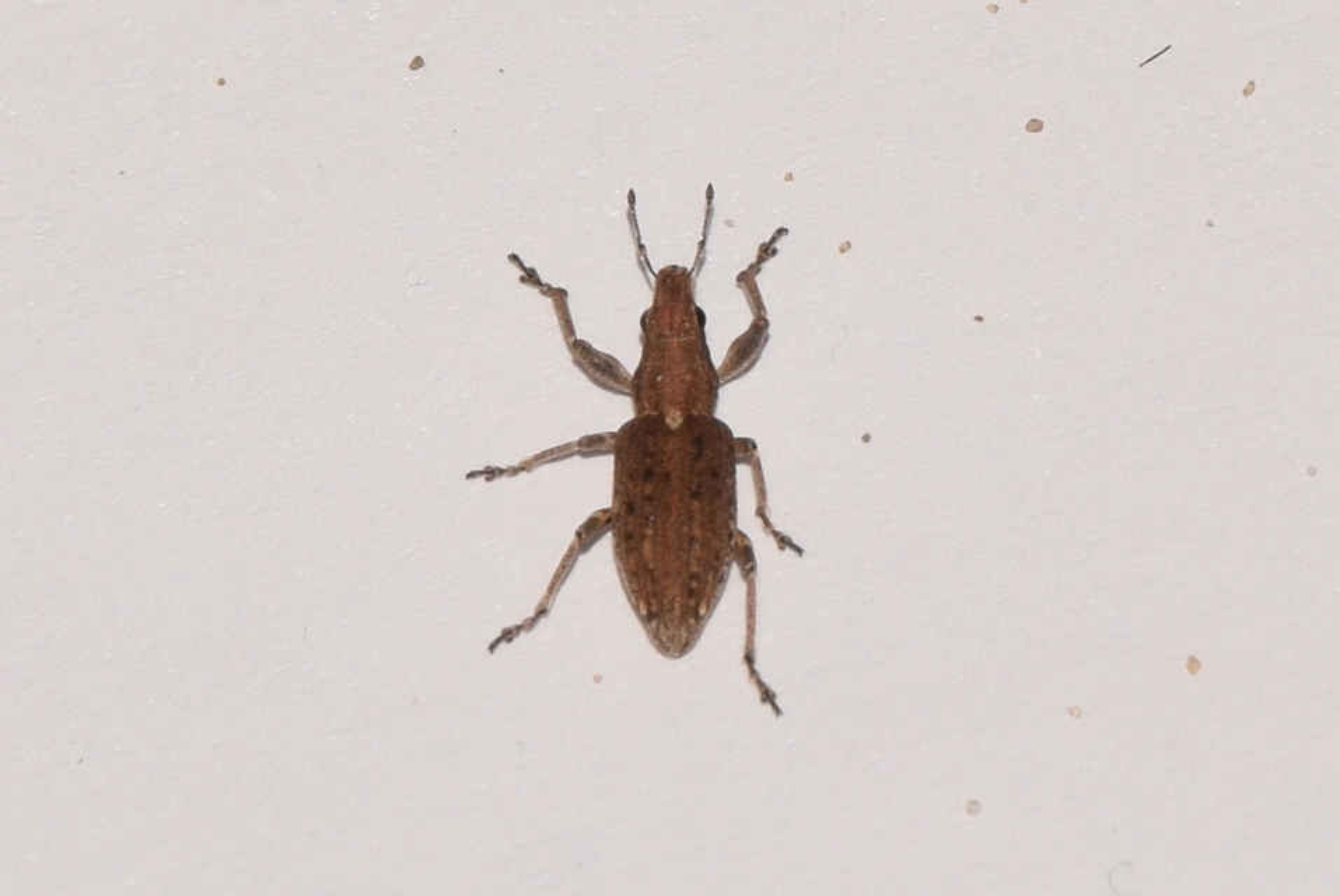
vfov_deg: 7.5
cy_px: 448
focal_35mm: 183
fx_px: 6818
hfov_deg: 11.2
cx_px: 670
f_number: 16
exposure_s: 1/200
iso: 100
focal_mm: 122
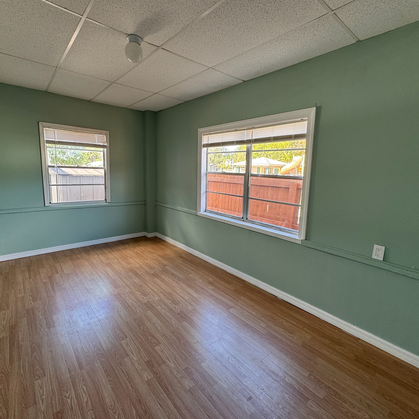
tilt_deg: -8.5
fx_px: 233
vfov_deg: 84.0
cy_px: 204
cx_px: 206
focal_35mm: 17
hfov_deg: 84.0
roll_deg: -2.0
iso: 80
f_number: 2.2
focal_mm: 2.22
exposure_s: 1/99
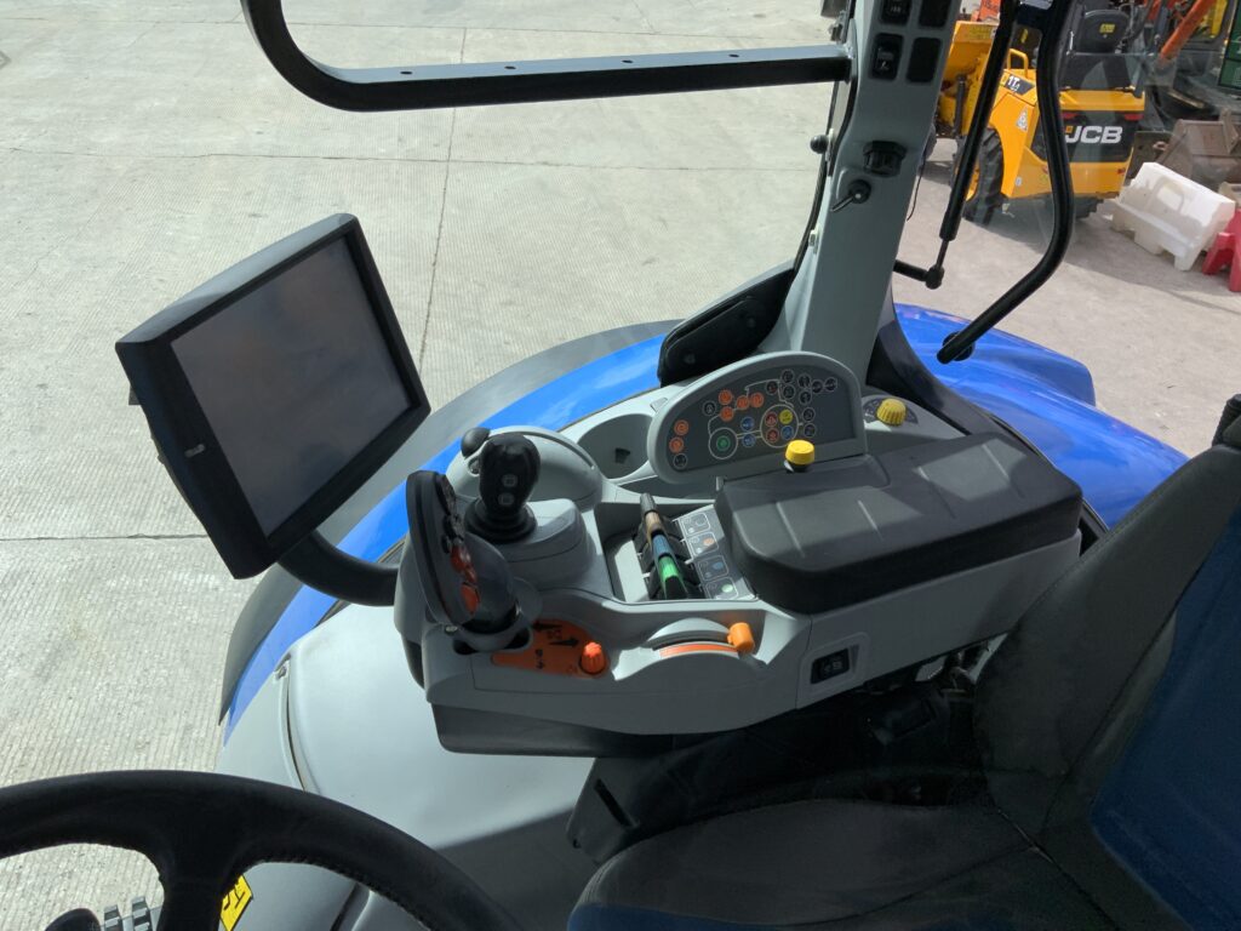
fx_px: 1040
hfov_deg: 61.7
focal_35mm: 29
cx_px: 620
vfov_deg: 48.2
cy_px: 466
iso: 16
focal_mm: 3
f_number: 1.8
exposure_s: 1/1055
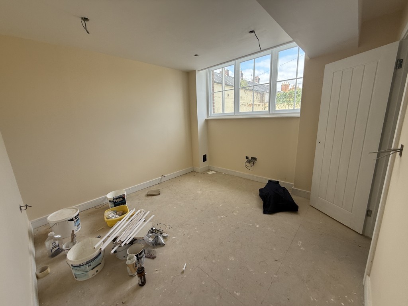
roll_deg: +1.5
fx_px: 165
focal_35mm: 14
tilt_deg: -10.5
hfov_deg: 102.1
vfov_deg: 85.7
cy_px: 153
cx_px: 204
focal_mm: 2.22
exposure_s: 1/125
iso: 64
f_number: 2.2
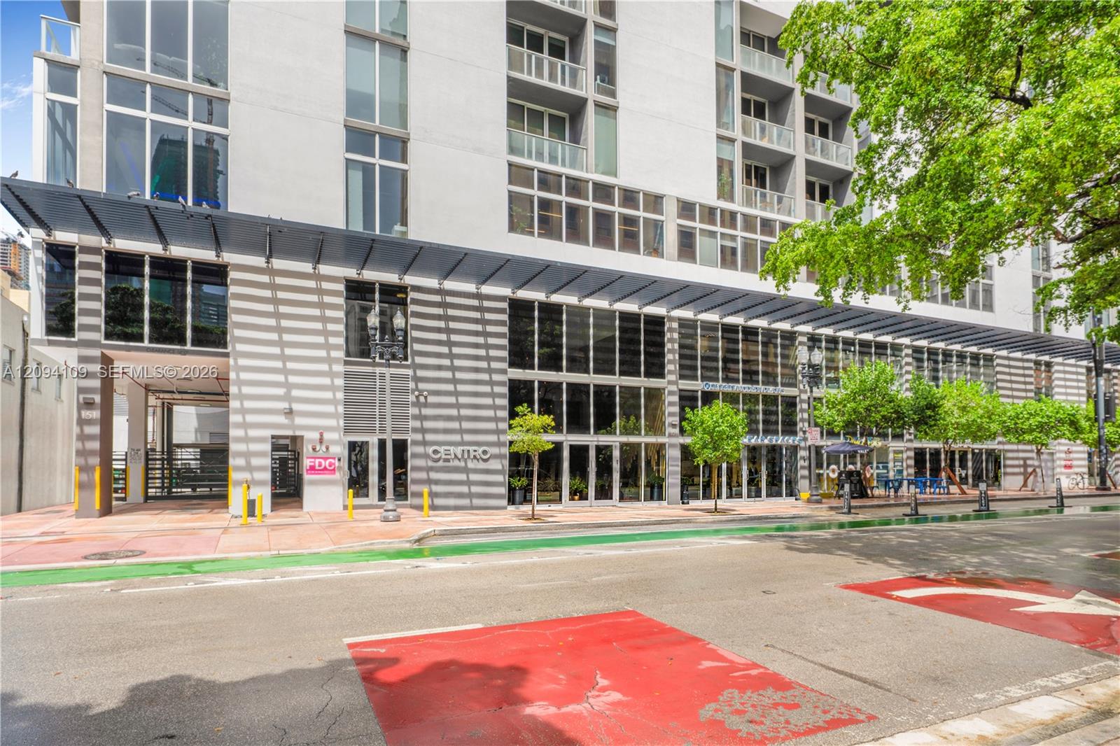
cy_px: 373
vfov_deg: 67.4
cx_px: 560
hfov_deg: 90.0
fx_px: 560
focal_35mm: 18
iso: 100
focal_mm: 18
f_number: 8
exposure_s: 1/160
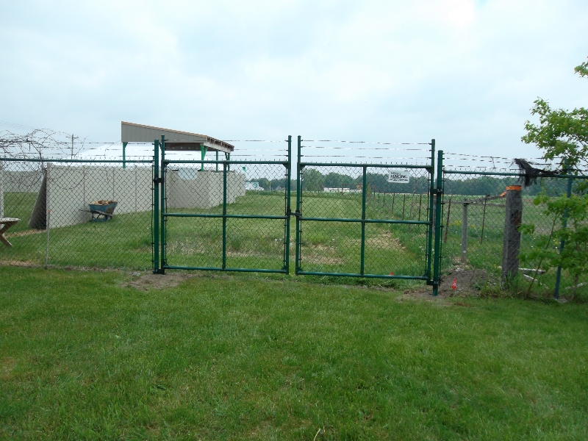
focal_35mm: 27
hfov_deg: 65.3
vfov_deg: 51.4
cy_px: 220
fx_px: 459
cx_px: 294
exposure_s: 1/500
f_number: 3.5
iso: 80
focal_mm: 4.9
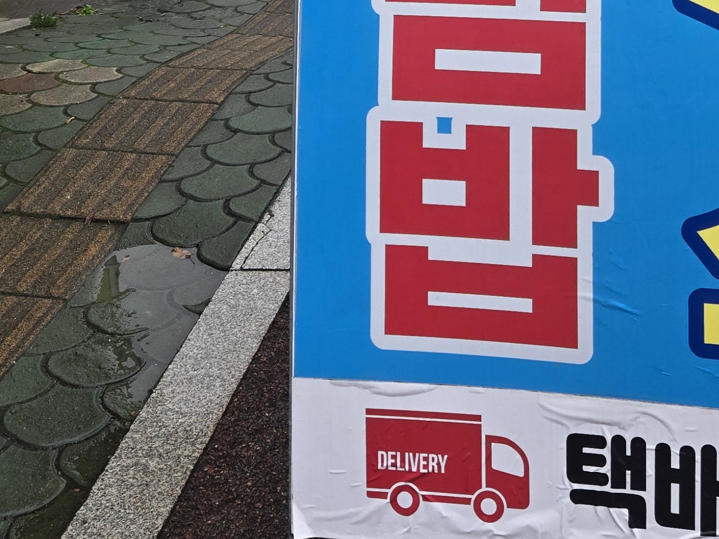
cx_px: 454
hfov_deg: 29.7
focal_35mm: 65
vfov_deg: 20.4
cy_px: -191
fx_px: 1350
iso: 80
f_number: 1.8
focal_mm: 5.4
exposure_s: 1/508
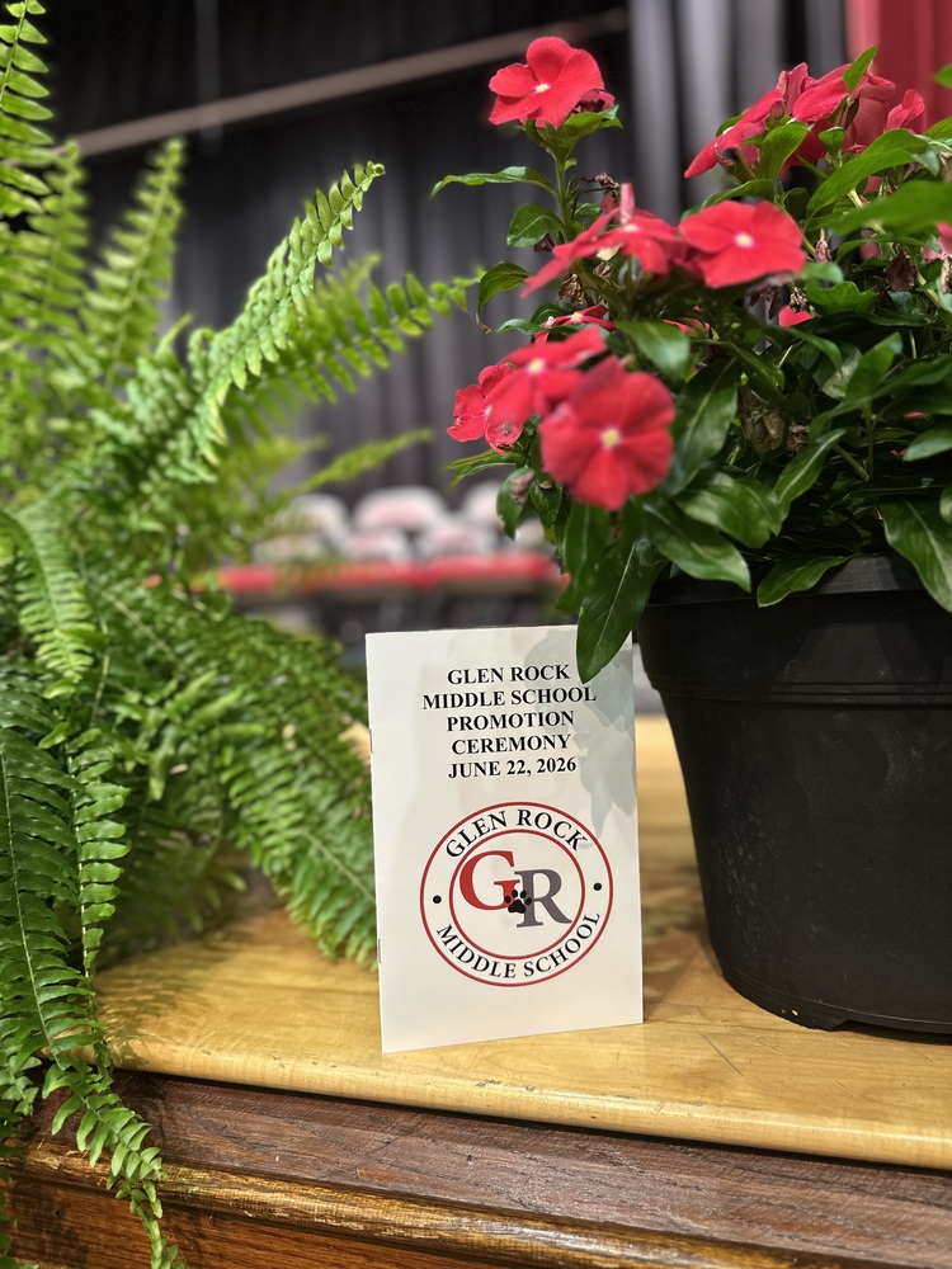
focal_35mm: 24
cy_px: 634
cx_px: 476
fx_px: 880
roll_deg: +1.7
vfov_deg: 71.6
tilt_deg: -0.1
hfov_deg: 56.8
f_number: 1.78
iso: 160
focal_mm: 6.86
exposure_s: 1/60
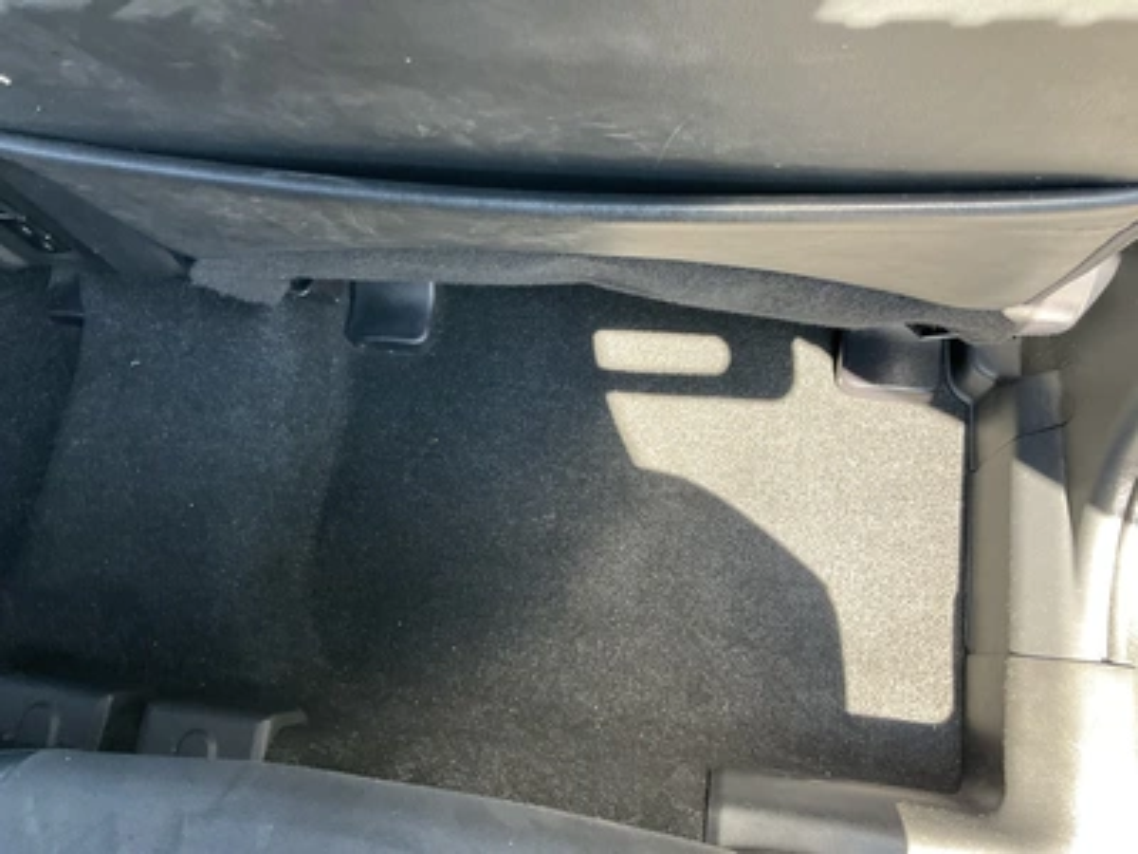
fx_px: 953
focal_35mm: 29
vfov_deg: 48.2
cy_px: 427
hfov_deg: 61.7
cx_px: 569
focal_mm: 3
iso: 80
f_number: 1.8
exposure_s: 1/60
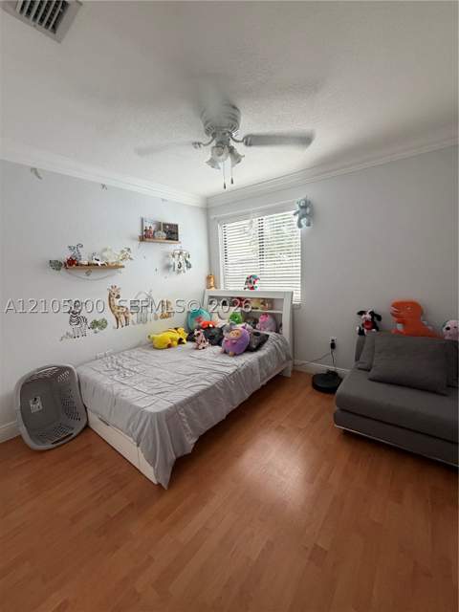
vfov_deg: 102.1
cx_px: 230
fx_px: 248
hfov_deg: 85.7
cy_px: 306
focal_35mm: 14
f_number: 2.2
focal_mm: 2.22
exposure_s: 1/76
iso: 320
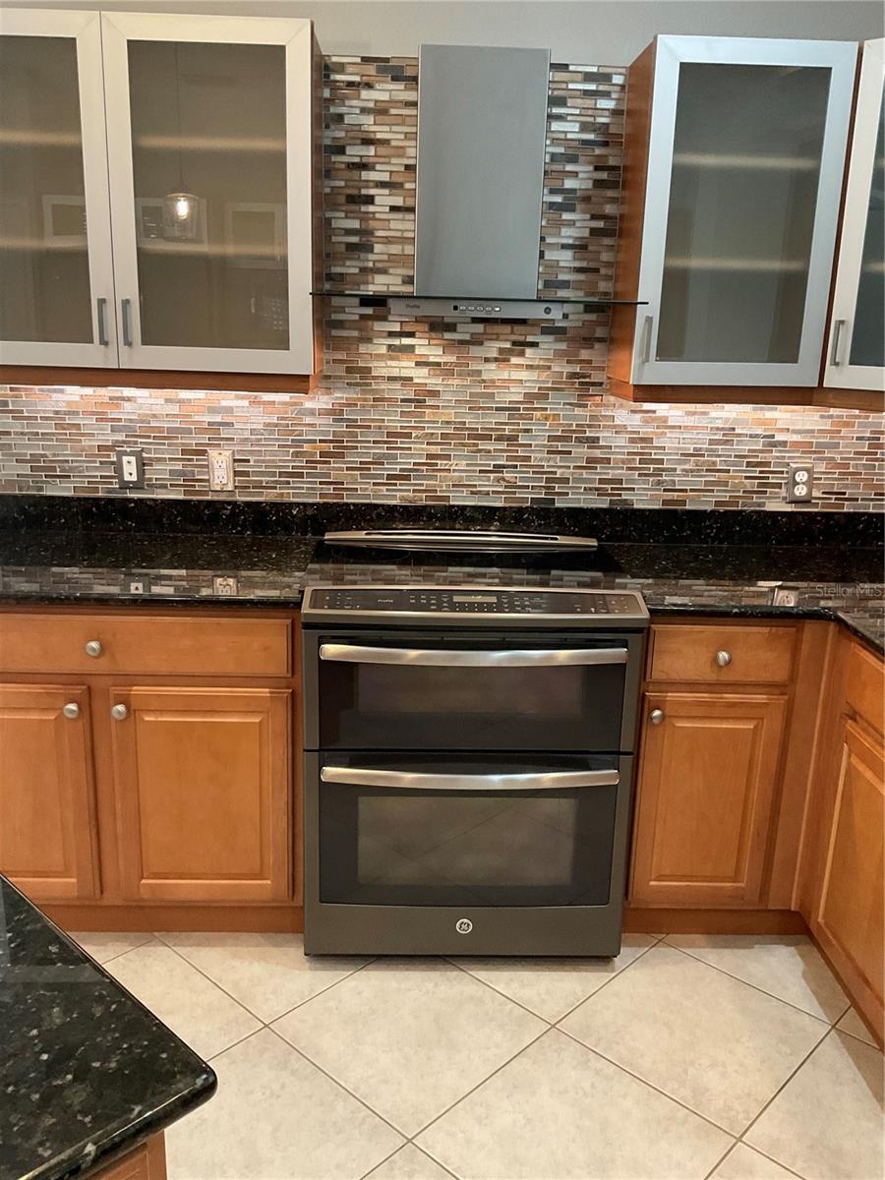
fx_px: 989
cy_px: 590
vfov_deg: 61.7
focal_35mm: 29
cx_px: 442
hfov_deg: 48.2
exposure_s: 1/60
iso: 160
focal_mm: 3
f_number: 1.8
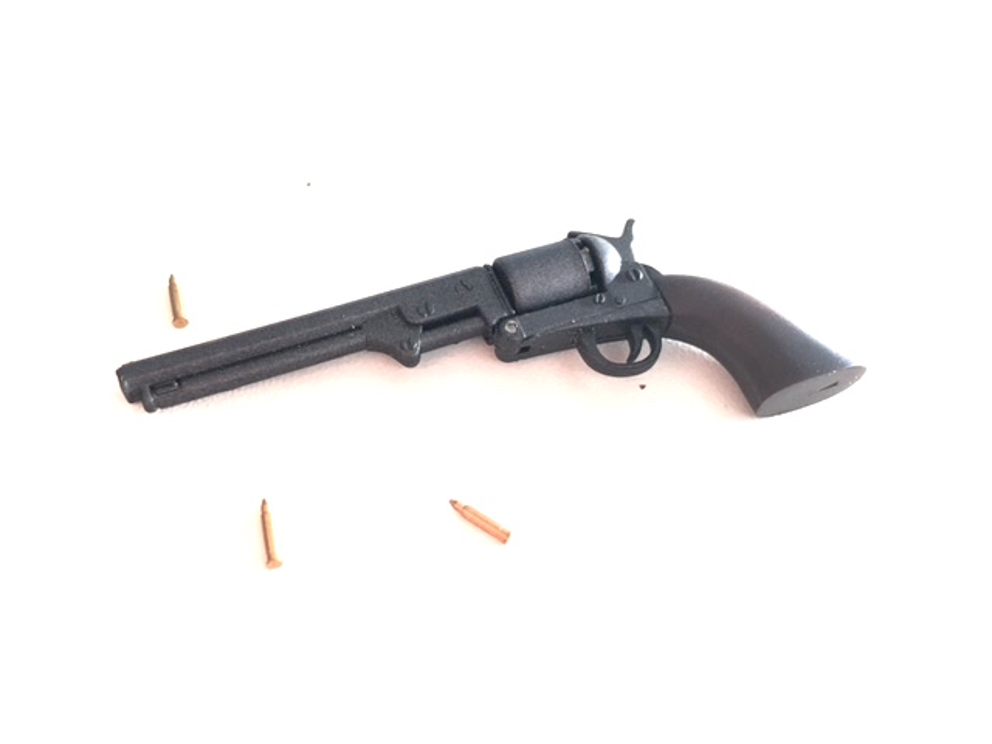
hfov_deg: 61.7
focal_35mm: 29
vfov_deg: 48.2
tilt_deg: -56.1
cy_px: 372
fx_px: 831
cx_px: 496
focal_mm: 4.15
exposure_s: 1/33
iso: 125
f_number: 2.2
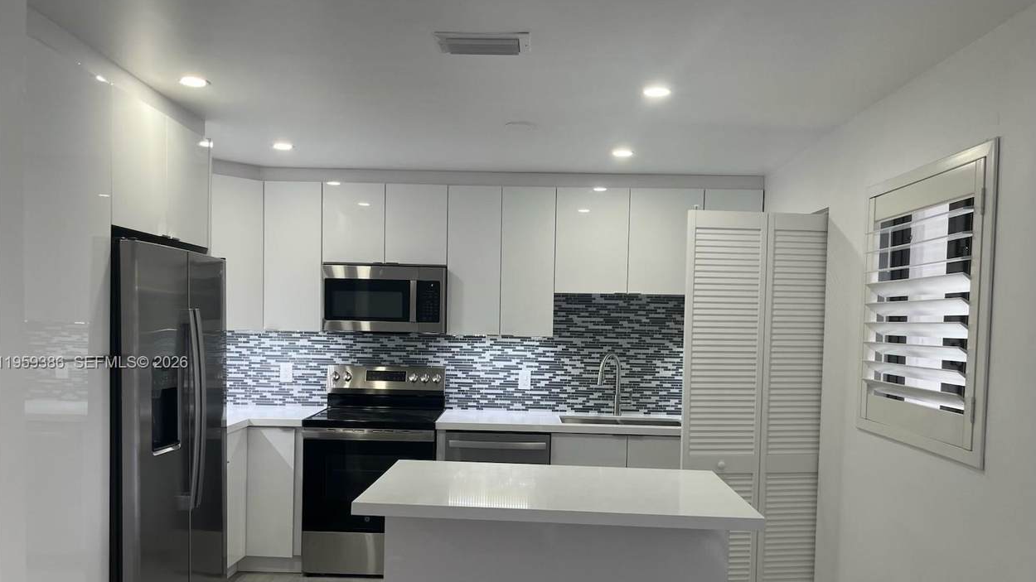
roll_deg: -1.1
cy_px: 363
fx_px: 797
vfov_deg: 39.9
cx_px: 512
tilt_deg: -2.3
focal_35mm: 29
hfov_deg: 66.1
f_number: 1.6
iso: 80
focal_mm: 5.1
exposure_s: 1/120
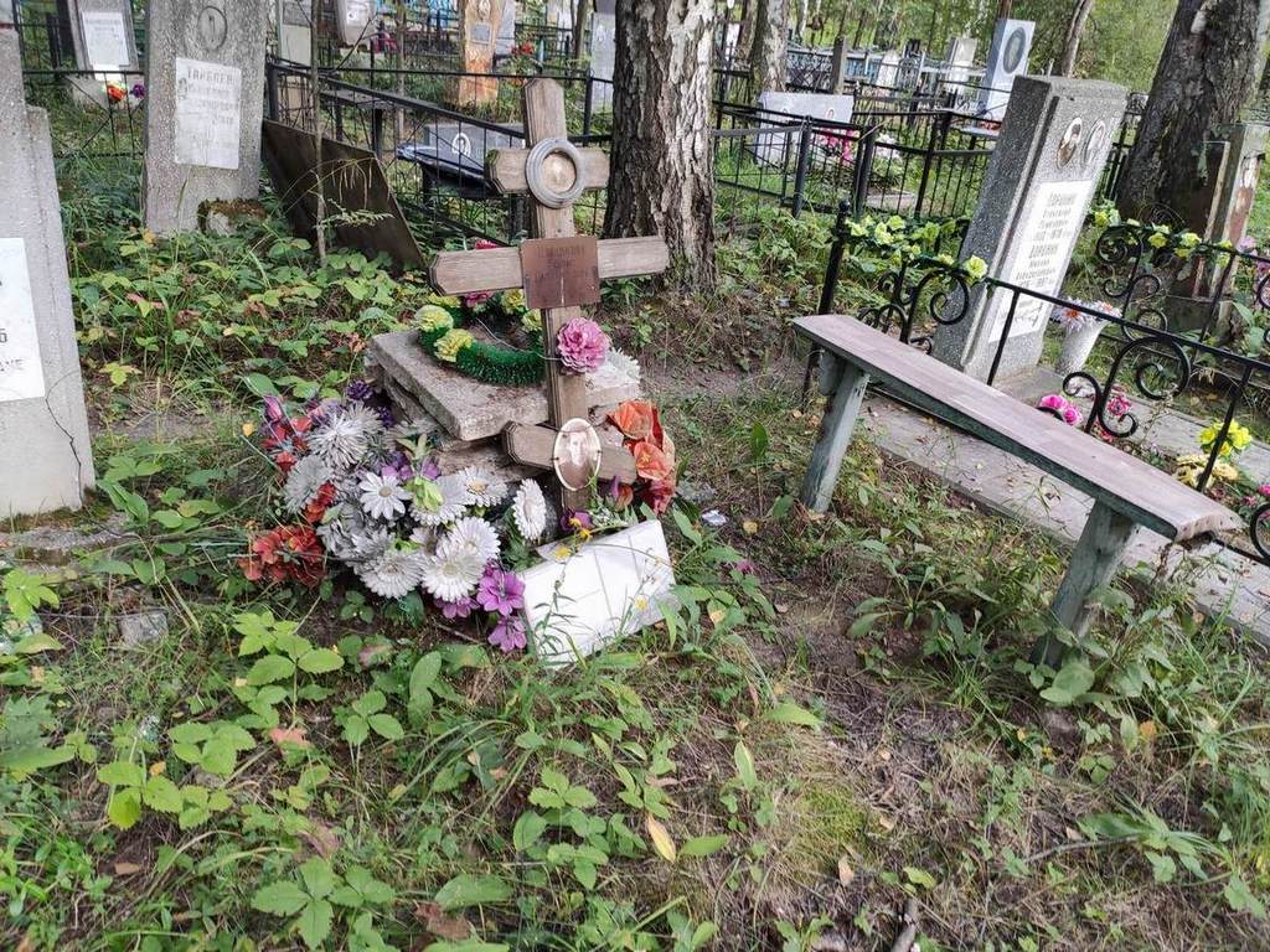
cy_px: 476
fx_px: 954
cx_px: 635
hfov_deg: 67.3
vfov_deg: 53.1
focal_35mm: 26
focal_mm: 4.77
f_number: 1.75
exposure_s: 1/50
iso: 132
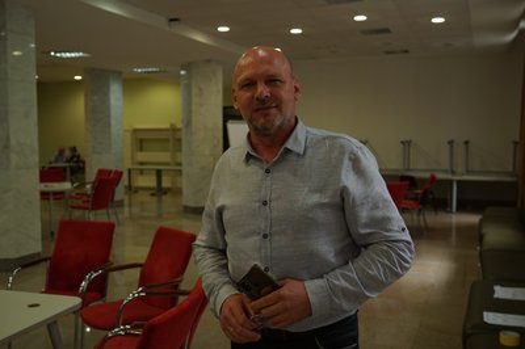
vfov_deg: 36.8
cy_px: 174
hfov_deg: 53.2
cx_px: 262
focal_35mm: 36
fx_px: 525
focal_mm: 24
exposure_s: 1/100
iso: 500
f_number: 2.8
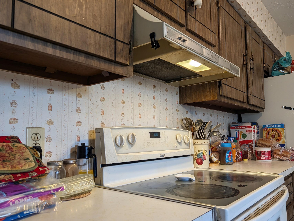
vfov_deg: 56.9
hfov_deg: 71.5
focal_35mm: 24
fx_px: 204
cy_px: 110
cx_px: 147
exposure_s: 1/120
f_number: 1.68
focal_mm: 6.9
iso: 28
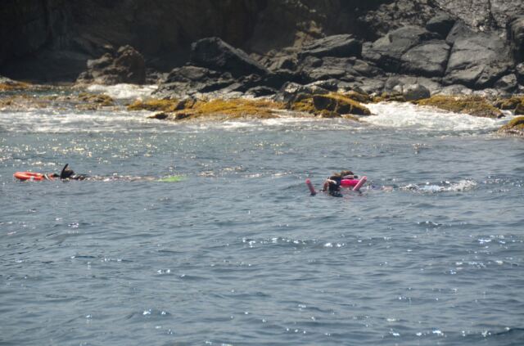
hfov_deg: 9.2
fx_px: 3266
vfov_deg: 6.1
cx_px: 262
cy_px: 173
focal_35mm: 225
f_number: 8
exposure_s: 1/1000
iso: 200
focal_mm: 150
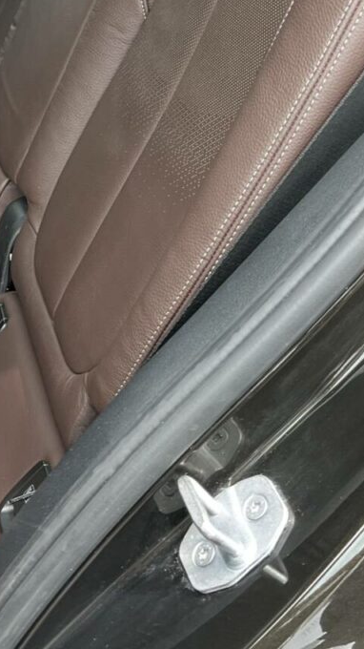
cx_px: -117
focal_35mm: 64
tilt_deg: -21.3
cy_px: 145
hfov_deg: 17.6
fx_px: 1099
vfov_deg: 32.1
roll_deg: -1.4
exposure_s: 1/121
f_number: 1.6
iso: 64
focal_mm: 5.1
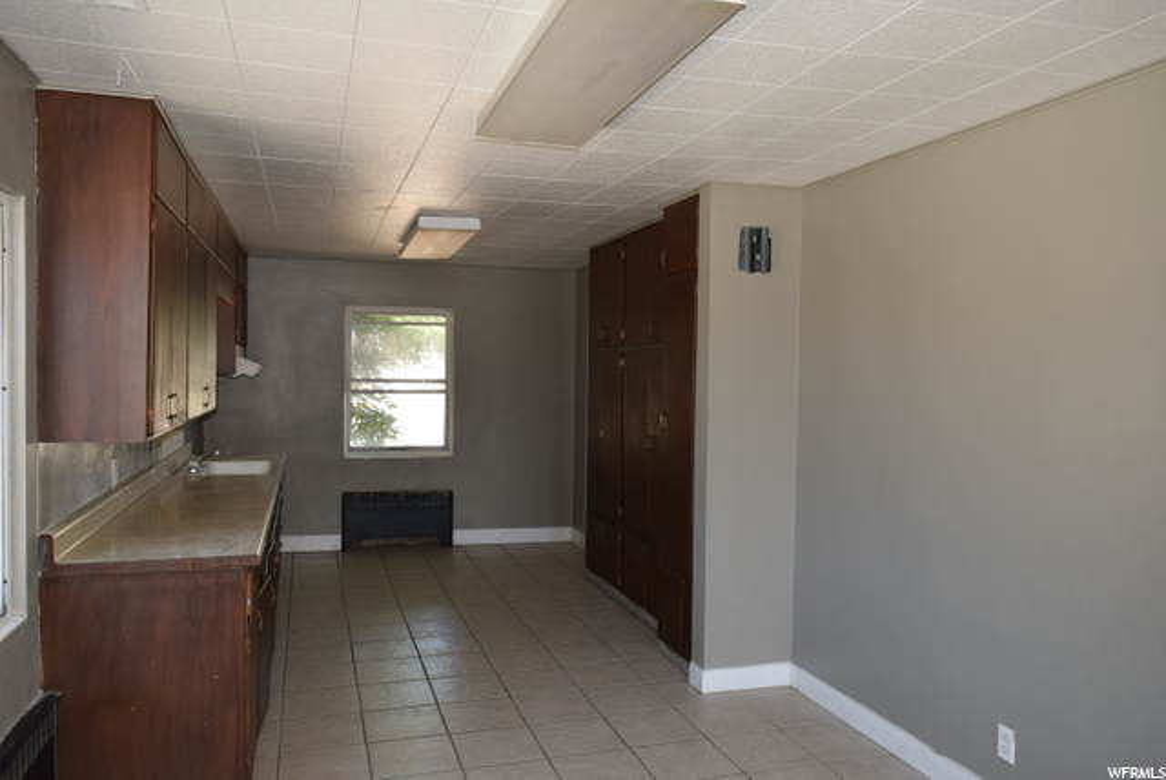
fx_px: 875
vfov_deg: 48.0
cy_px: 390
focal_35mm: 27
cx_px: 583
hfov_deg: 67.3
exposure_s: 1/125
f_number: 5.6
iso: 450
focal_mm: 18
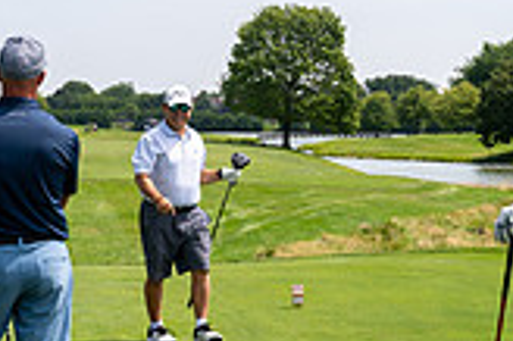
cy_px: 257
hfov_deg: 14.9
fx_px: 1965
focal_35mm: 138
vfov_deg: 9.9
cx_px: 228
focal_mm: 39
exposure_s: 1/1250
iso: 250
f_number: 5
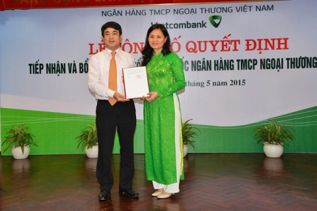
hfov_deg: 44.5
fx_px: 387
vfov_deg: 30.5
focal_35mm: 44
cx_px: 158
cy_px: 106
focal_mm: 44
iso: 2000
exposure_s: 1/125
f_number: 9
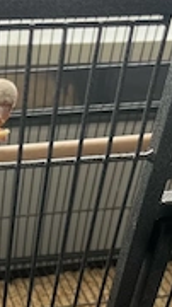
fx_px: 512
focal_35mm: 63
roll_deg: -0.4
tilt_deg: -33.3
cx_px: -61
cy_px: 176
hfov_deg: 17.7
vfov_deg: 33.3
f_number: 1.6
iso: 125
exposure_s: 1/121
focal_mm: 5.1
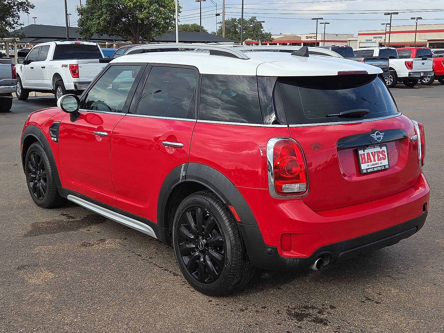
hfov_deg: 44.8
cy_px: 166
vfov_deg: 34.3
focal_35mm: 42
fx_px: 539
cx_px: 222
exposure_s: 1/2500
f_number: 1.8
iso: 76
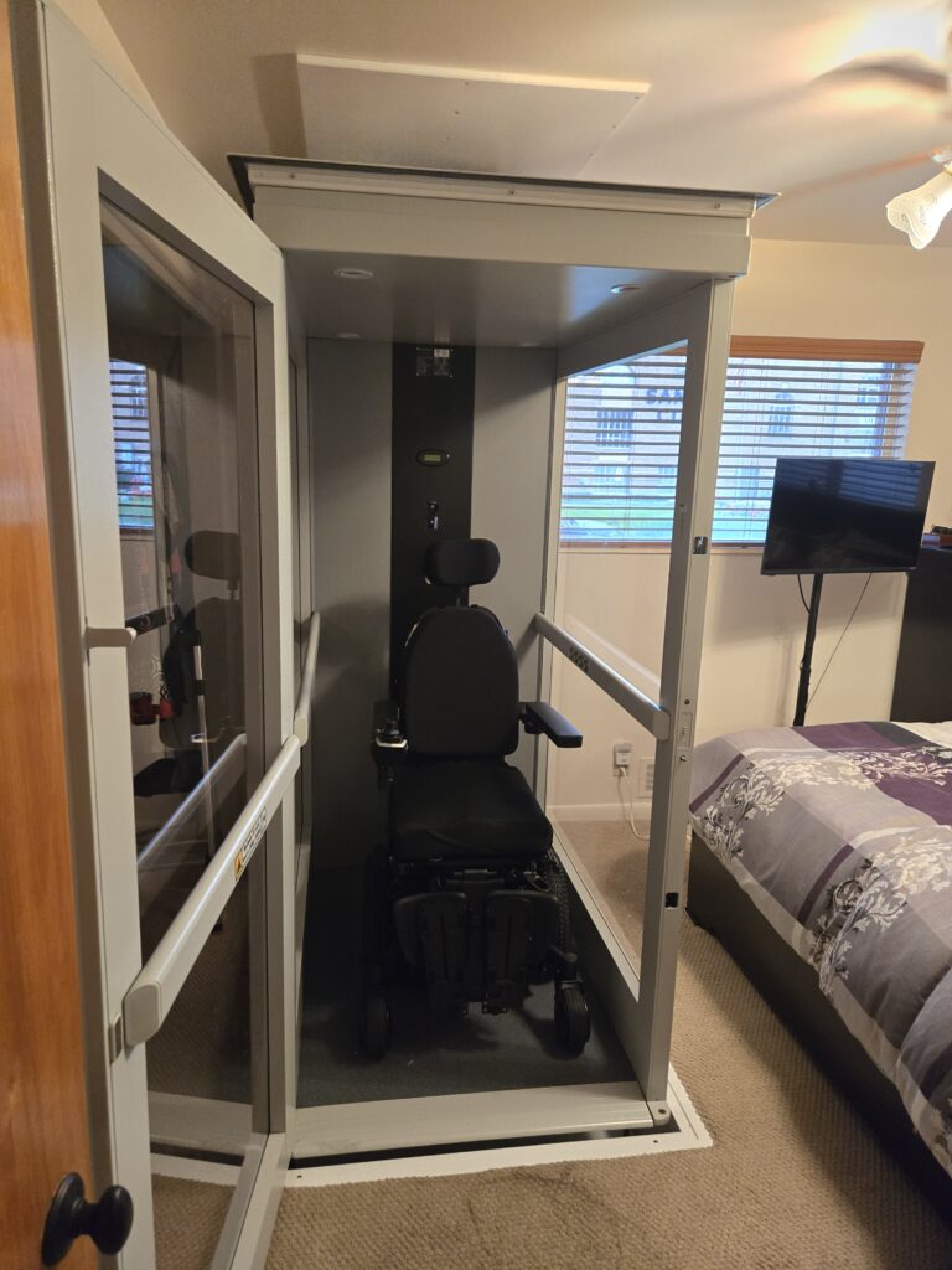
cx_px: 476
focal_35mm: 23
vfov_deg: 73.9
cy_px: 635
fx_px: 843
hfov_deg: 58.9
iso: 800
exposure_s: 1/120
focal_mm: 5.4
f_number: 1.8
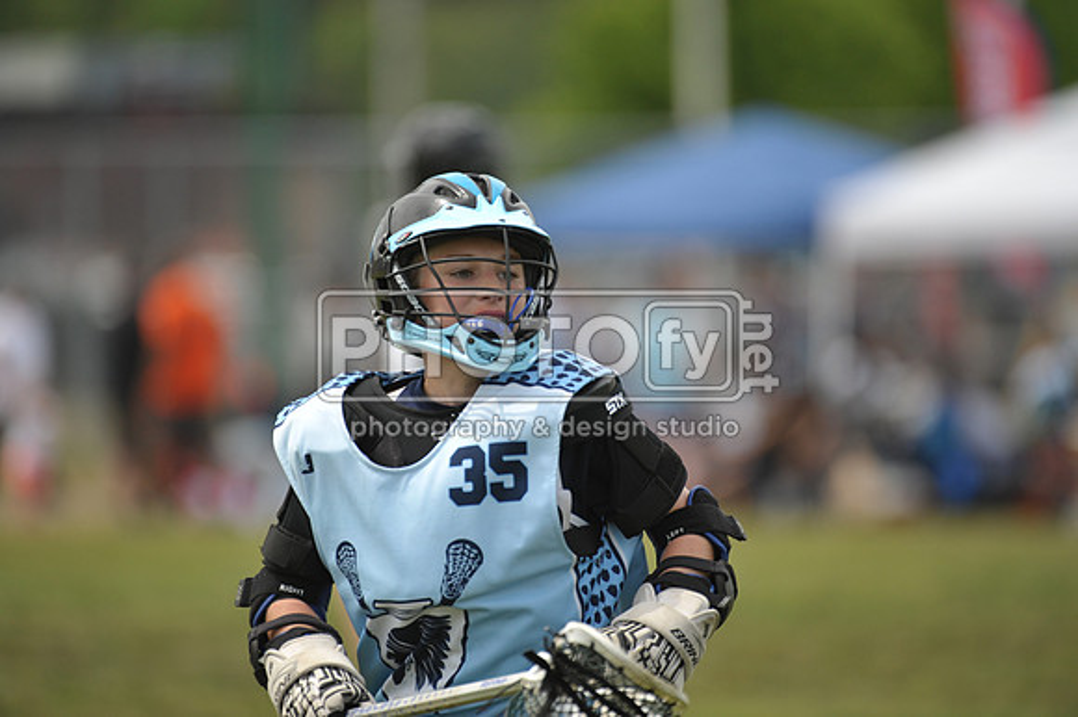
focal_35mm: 400
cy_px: 358
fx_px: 11970
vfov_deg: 3.4
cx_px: 539
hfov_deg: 5.2
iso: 800
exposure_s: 1/3200
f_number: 4
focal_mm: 400
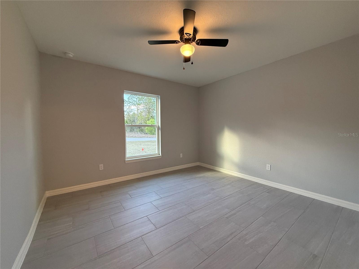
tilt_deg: -1.9
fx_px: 145
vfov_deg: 85.7
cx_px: 180
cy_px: 134
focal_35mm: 14
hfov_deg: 102.1
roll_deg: +0.8
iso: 400
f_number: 2.2
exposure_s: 1/120
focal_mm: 2.22
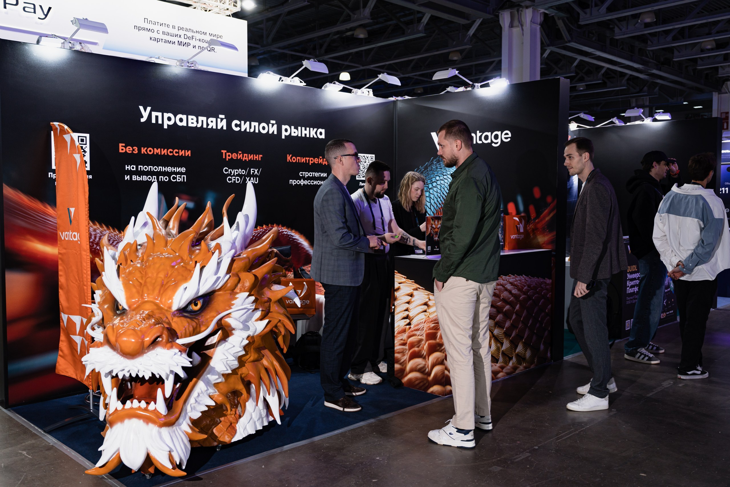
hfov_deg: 57.5
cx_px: 365
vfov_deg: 40.2
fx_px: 665
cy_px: 244
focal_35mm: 33
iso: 200
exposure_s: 1/160
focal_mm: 31
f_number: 3.5
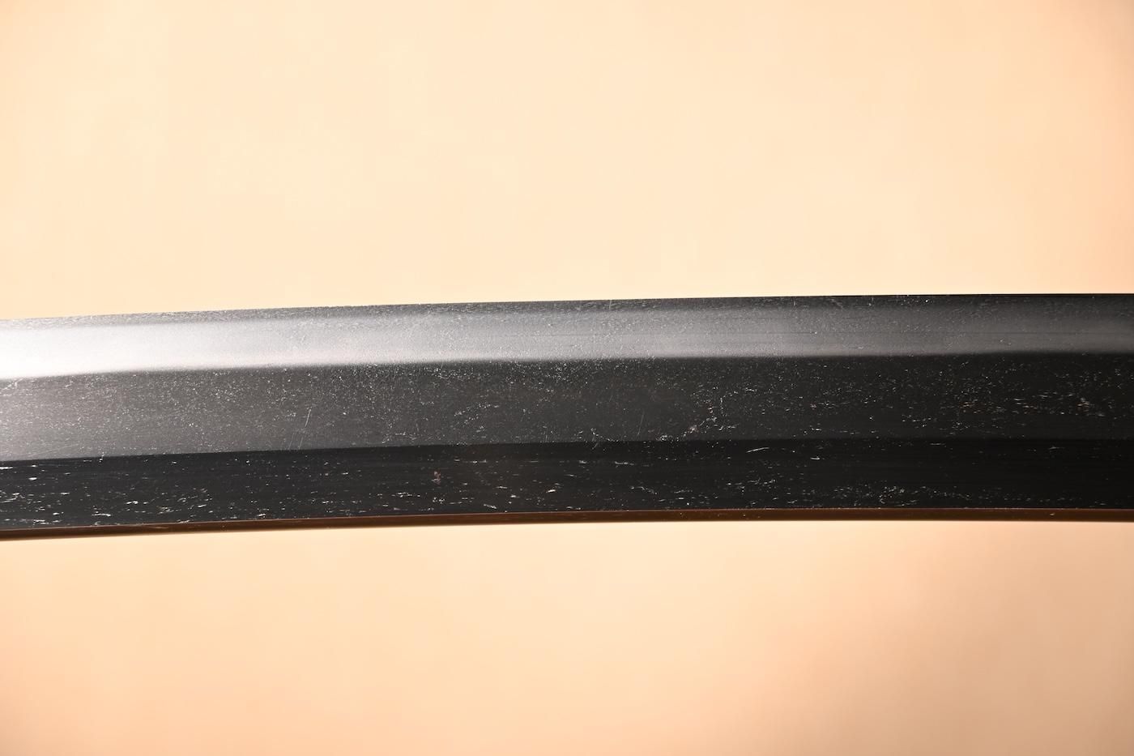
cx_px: 567
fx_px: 3165
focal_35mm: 100
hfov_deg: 20.3
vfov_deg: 13.6
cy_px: 378
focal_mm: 67
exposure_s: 1/2
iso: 100
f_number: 5
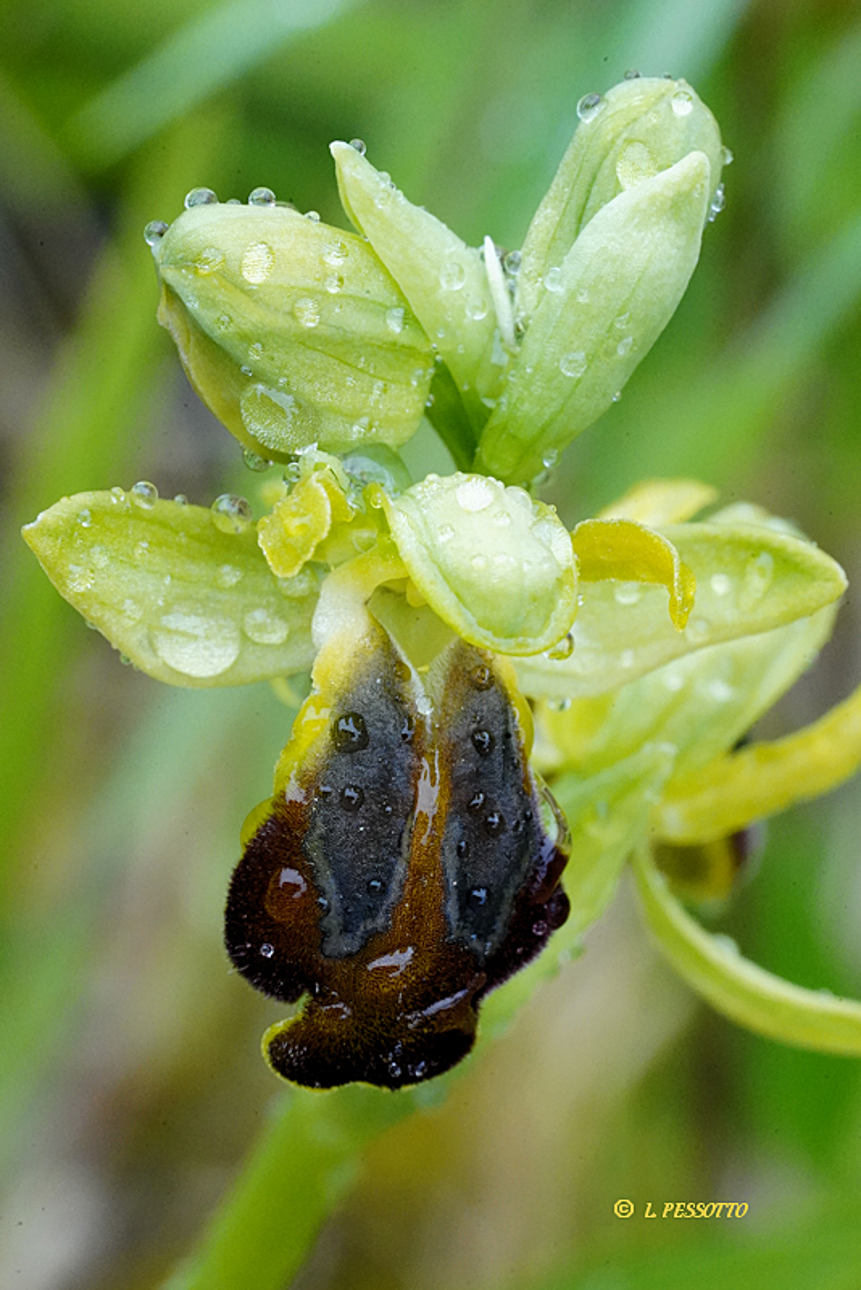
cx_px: 430
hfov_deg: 15.2
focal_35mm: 90
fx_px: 3226
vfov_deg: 22.6
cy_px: 645
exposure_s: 1/160
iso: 10000
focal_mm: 90
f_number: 18
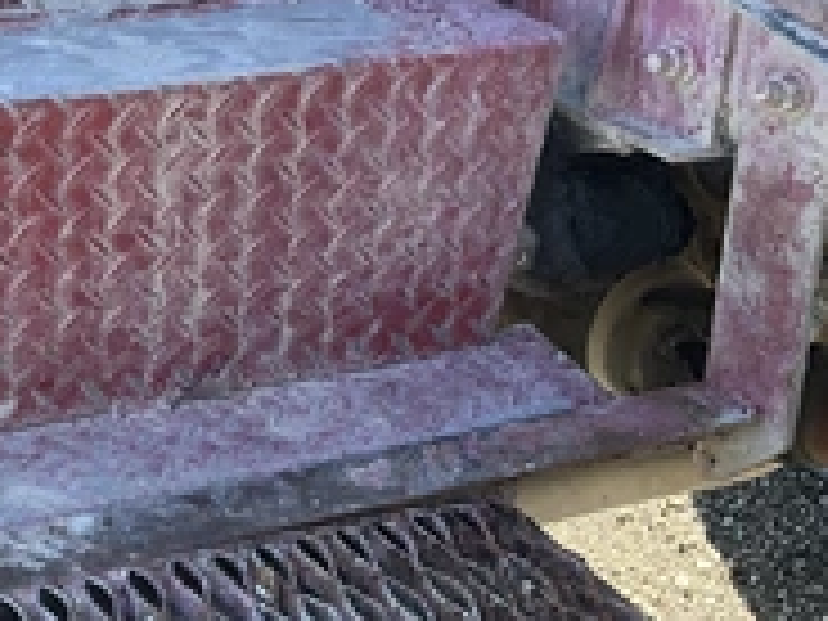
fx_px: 1507
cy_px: 18
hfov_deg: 28.3
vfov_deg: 22.5
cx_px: -50
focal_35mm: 63
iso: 20
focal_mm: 3
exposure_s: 1/146
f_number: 1.8
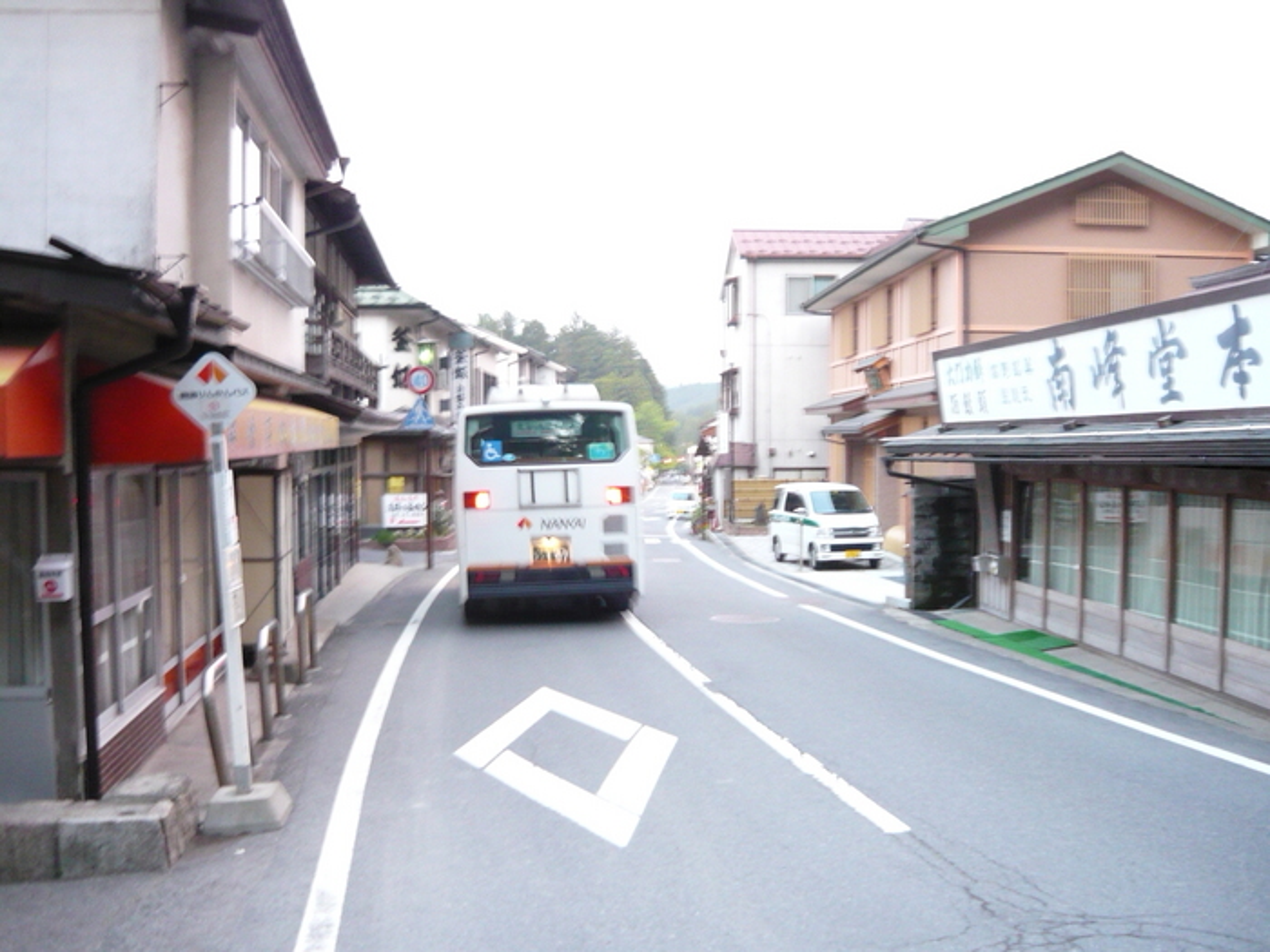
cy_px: 476
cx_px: 635
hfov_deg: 55.4
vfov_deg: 42.9
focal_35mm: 33
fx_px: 1211
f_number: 2.8
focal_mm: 5.5
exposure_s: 1/8
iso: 400
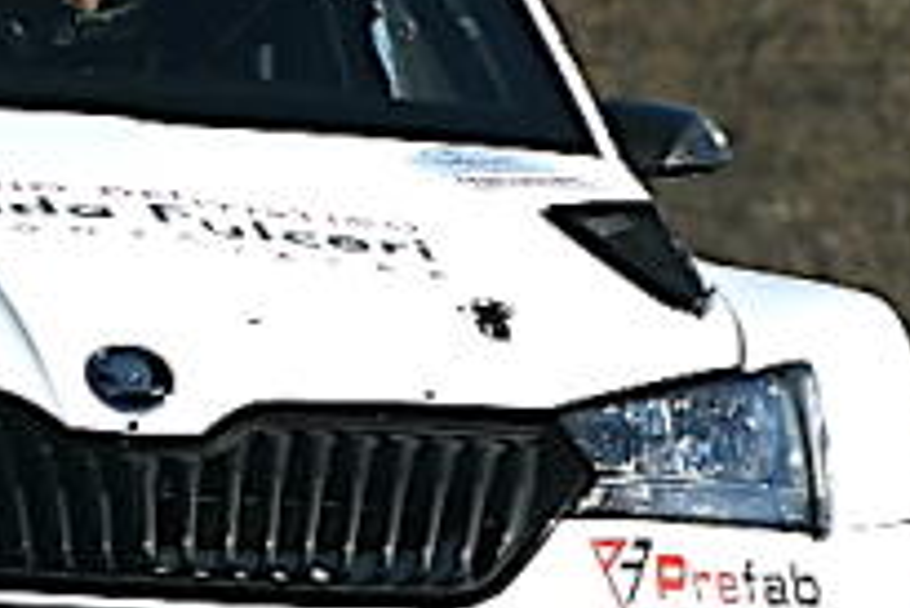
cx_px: -191
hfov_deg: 1.2
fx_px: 44418
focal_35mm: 1756
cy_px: -62
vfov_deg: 0.8
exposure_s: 1/1250
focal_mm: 200
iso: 320
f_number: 7.1
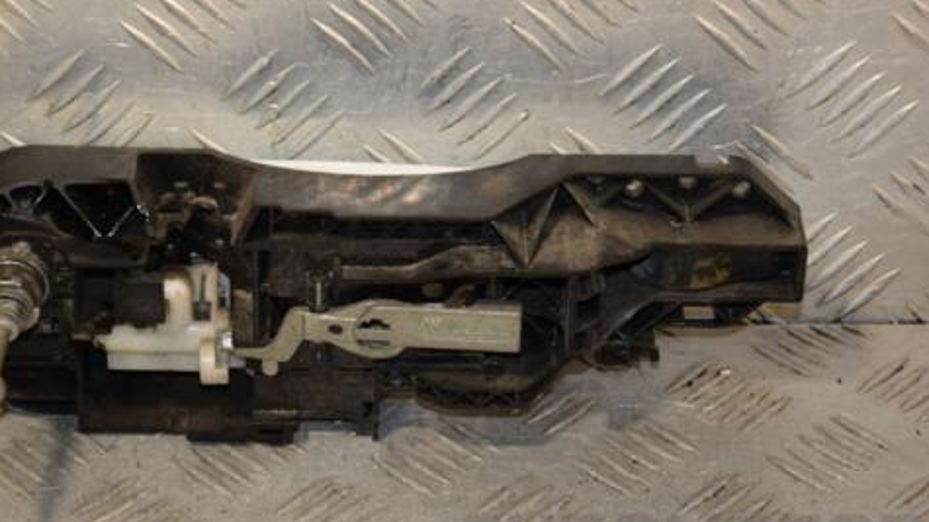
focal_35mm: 131
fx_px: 3226
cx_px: 426
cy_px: 283
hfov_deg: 16.4
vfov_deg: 9.3
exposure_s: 1/200
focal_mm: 66
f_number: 5.3
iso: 800
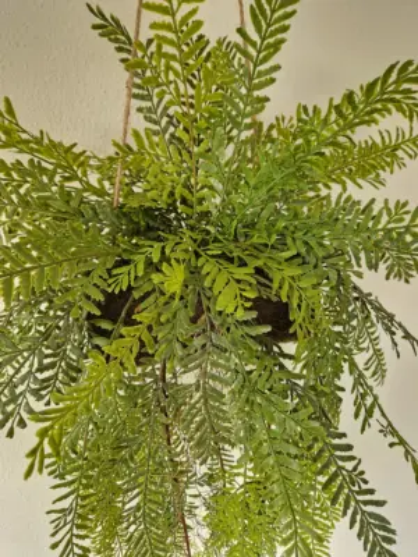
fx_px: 370
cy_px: 278
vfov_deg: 73.9
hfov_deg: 58.9
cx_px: 209
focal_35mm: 23
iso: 250
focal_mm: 5.4
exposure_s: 1/100
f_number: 1.8
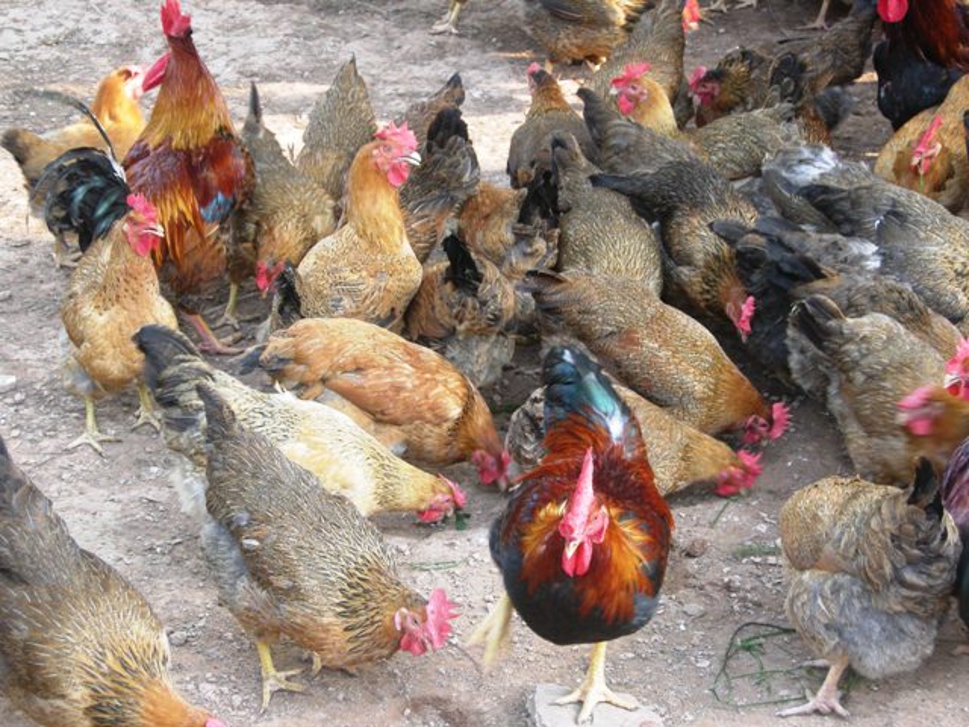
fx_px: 2491
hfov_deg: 22.0
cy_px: 364
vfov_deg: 16.6
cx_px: 484
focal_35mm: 89
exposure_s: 1/59.3
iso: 180
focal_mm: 18.6
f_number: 4.3
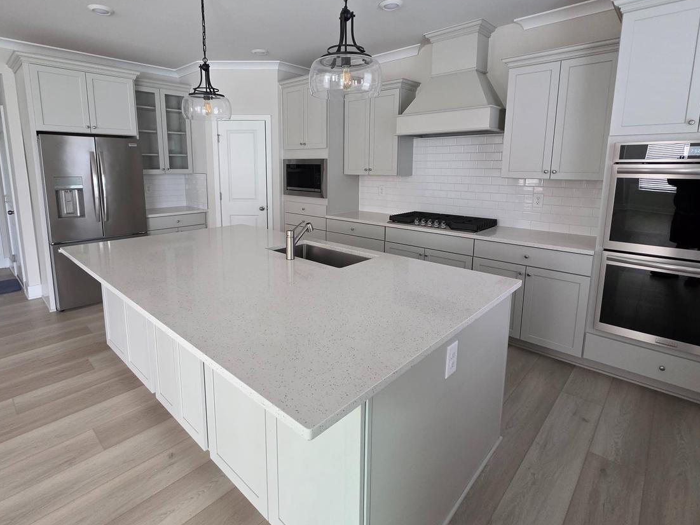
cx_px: 330
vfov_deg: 74.3
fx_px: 344
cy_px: 222
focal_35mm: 17
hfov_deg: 90.9
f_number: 1.9
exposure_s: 1/60
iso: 320
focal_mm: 2.2
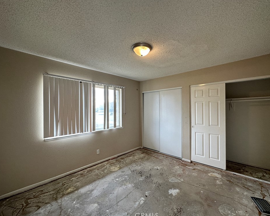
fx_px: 120
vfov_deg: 84.0
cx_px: 145
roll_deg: -0.4
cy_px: 109
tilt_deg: +0.2
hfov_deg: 96.6
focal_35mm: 15
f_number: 2.2
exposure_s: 1/120
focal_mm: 2.22
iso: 125
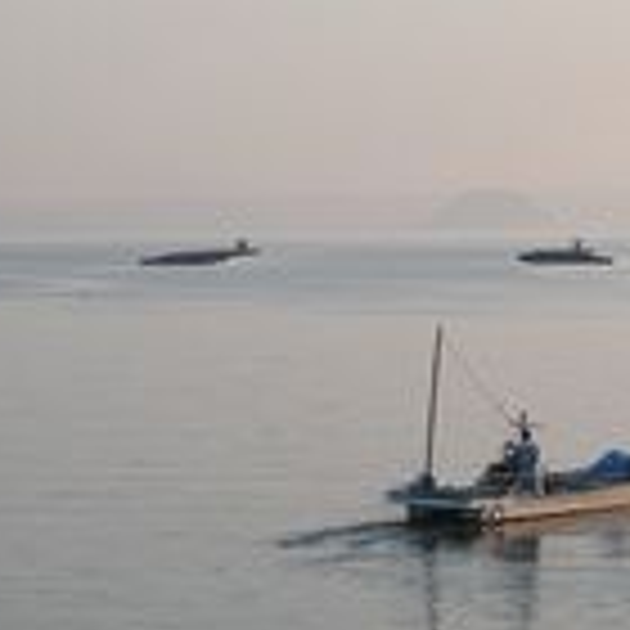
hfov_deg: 9.6
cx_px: 540
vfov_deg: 9.6
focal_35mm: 182
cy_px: 520
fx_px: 3747
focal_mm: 50
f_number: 5.6
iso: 100
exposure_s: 1/320
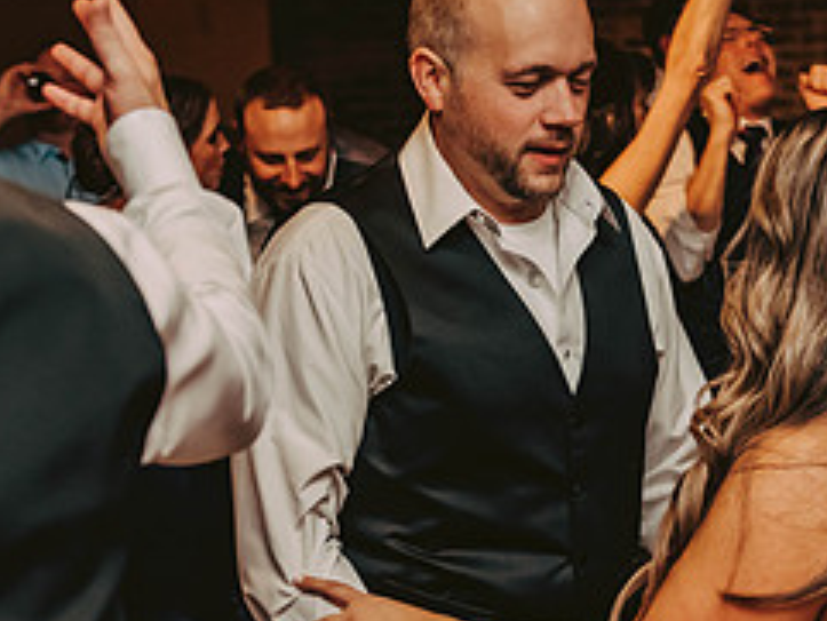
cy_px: 369
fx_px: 2486
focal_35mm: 104
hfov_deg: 18.9
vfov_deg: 14.2
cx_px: 511
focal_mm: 45
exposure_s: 1/200
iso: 2000
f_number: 3.2
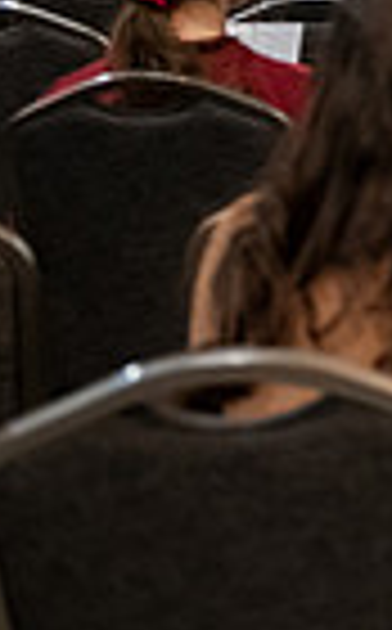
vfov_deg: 11.5
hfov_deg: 6.6
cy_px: -151
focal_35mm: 178
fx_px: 3055
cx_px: 1235
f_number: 3.2
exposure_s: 1/200
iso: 2500
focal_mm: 42
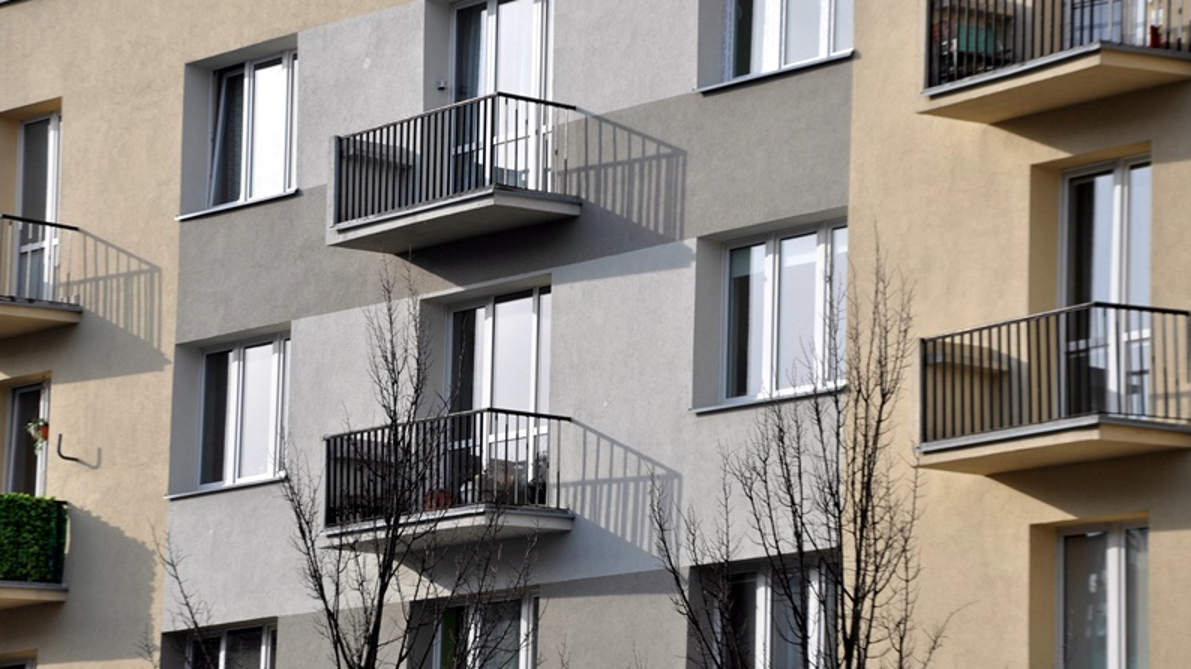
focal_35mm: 155
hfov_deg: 13.9
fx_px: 4893
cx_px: 596
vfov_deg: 7.8
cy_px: 377
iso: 200
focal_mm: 98
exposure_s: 1/400
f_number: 9
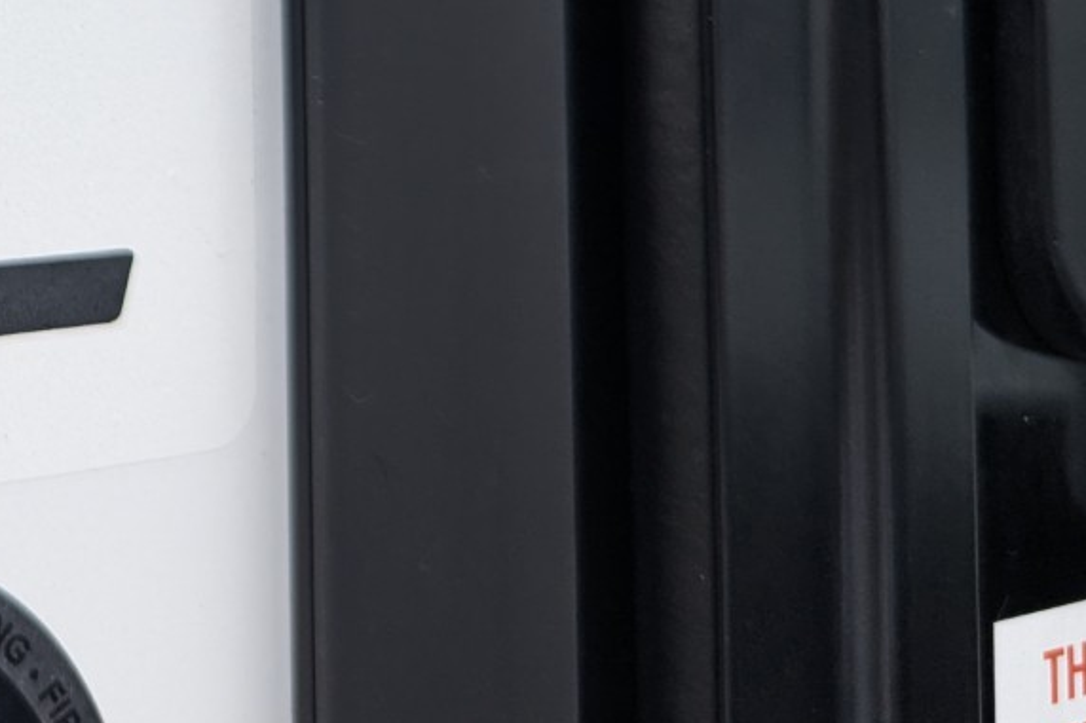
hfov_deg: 28.9
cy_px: -158
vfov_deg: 20.7
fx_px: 1840
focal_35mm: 61
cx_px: -187
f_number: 1.85
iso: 86
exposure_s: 1/1471
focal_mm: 6.81
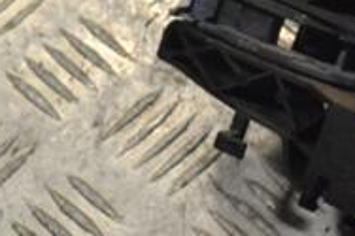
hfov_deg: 9.4
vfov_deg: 6.5
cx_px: 557
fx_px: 2079
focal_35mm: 211
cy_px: 251
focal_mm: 44
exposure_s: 1/320
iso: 3200
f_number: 9
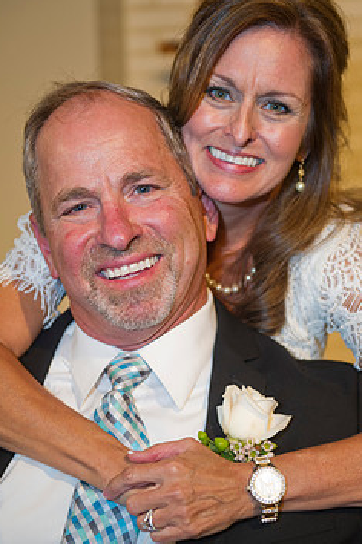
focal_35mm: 76
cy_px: 288
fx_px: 1148
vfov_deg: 26.7
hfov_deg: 17.9
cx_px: 219
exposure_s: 1/125
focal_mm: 60
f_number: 3.2
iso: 1250
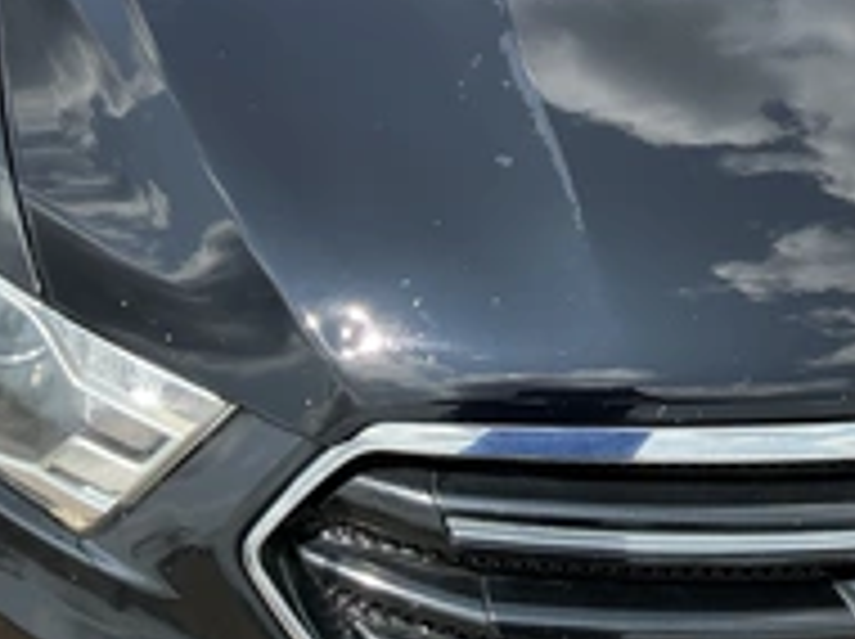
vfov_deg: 23.8
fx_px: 1455
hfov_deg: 31.5
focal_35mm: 59
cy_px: 14
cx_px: 734
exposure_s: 1/666
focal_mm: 3
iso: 25
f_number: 1.8
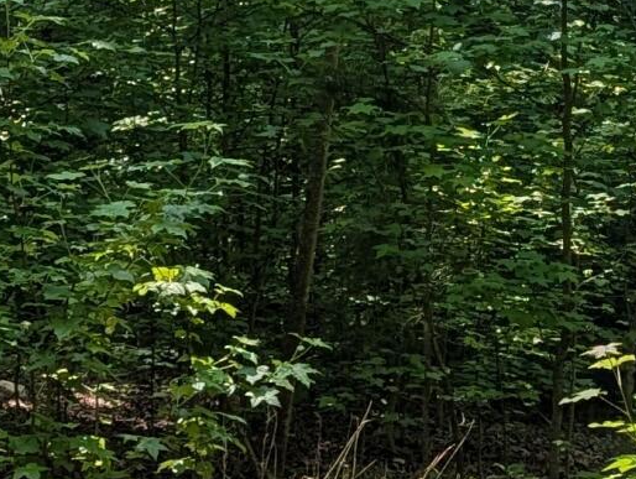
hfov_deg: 12.7
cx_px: -551
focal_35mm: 140
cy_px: 156
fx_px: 2576
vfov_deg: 10.6
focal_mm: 6.9
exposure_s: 1/387
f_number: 1.68
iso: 17
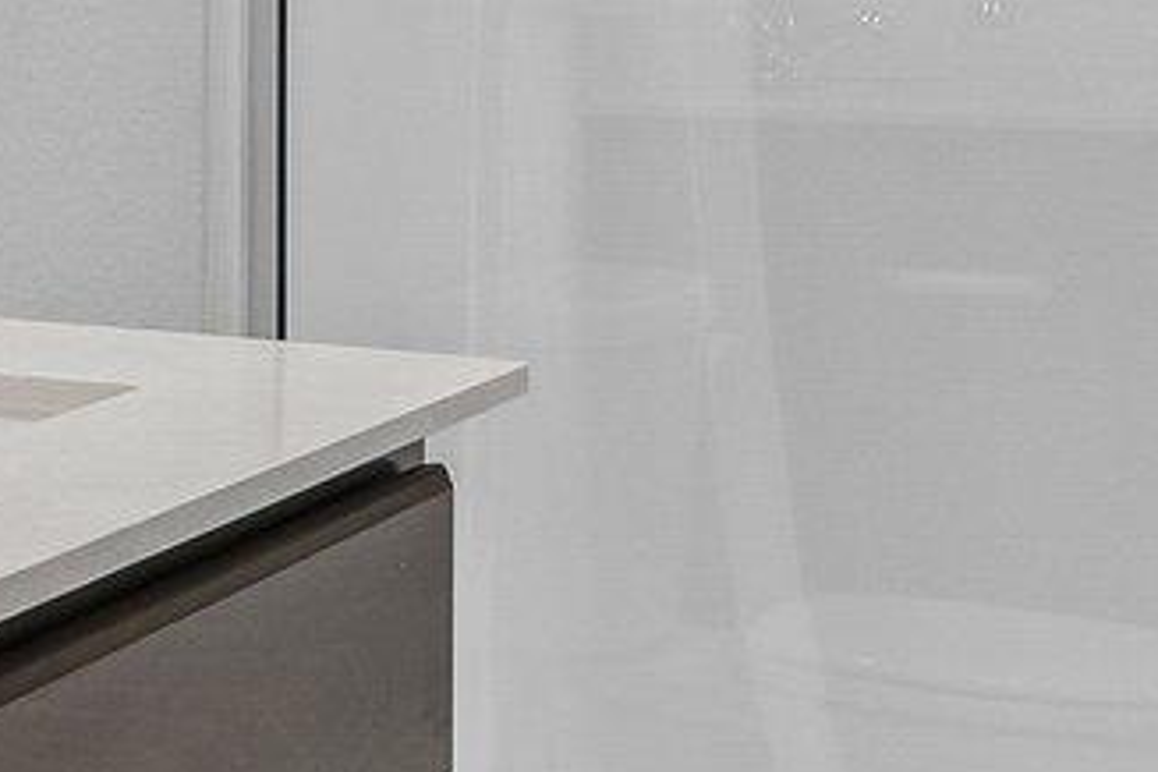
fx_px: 3023
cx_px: -535
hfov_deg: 19.2
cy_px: -193
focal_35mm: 94
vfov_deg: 14.0
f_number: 8
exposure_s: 1/20
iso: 400
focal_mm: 10
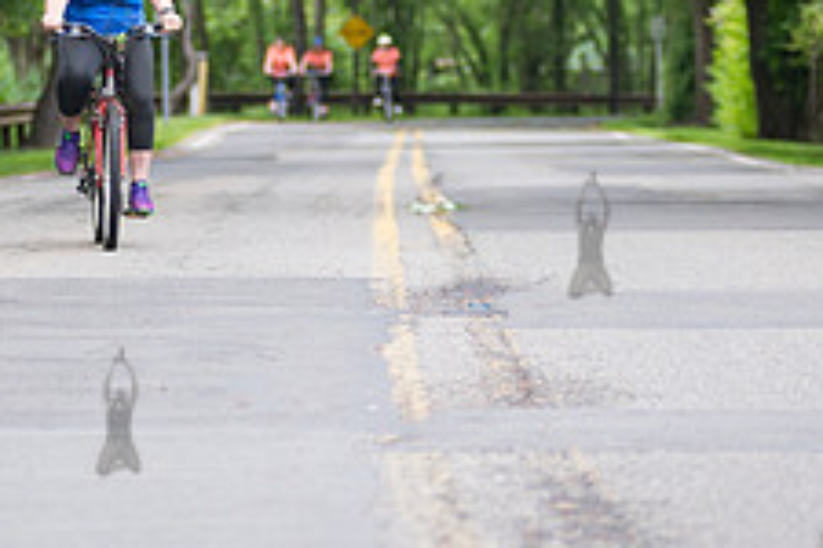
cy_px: 57
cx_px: 117
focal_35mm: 271
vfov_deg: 5.1
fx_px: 6195
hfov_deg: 7.6
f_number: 2.8
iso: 640
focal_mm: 105
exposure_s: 1/800
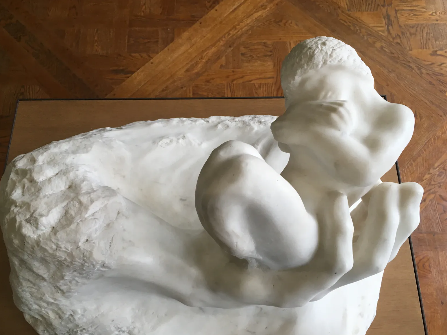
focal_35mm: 30
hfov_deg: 60.0
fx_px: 387
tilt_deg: -68.6
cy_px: 163
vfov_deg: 46.8
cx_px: 220
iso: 32
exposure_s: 1/30
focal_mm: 4.15
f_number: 2.2
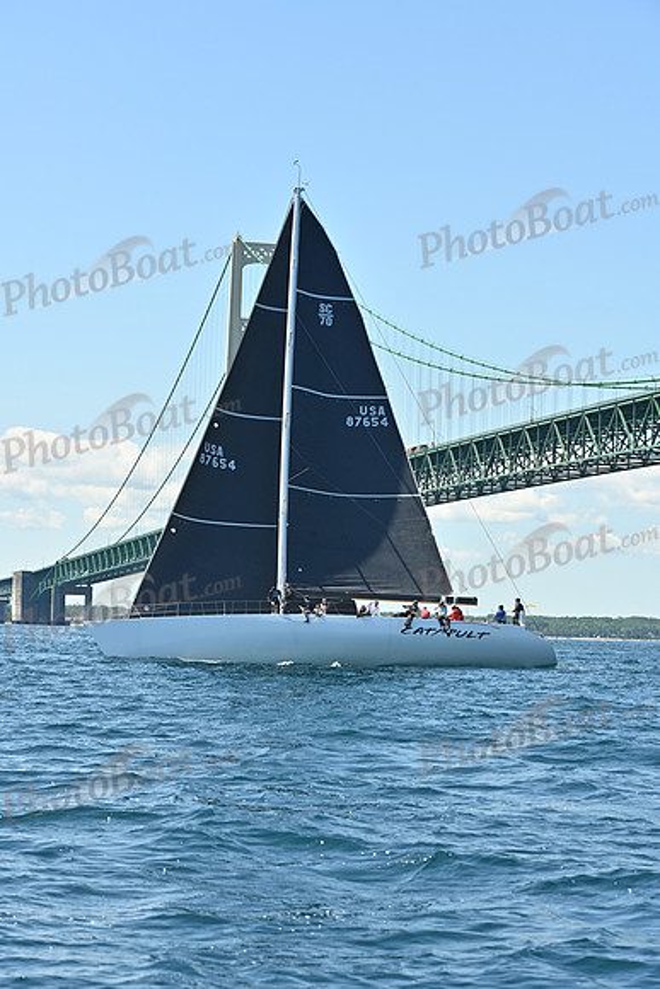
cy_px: 494
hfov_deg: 14.9
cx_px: 330
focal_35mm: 92
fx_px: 2528
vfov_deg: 22.1
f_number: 8
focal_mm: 92
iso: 320
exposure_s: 1/1000
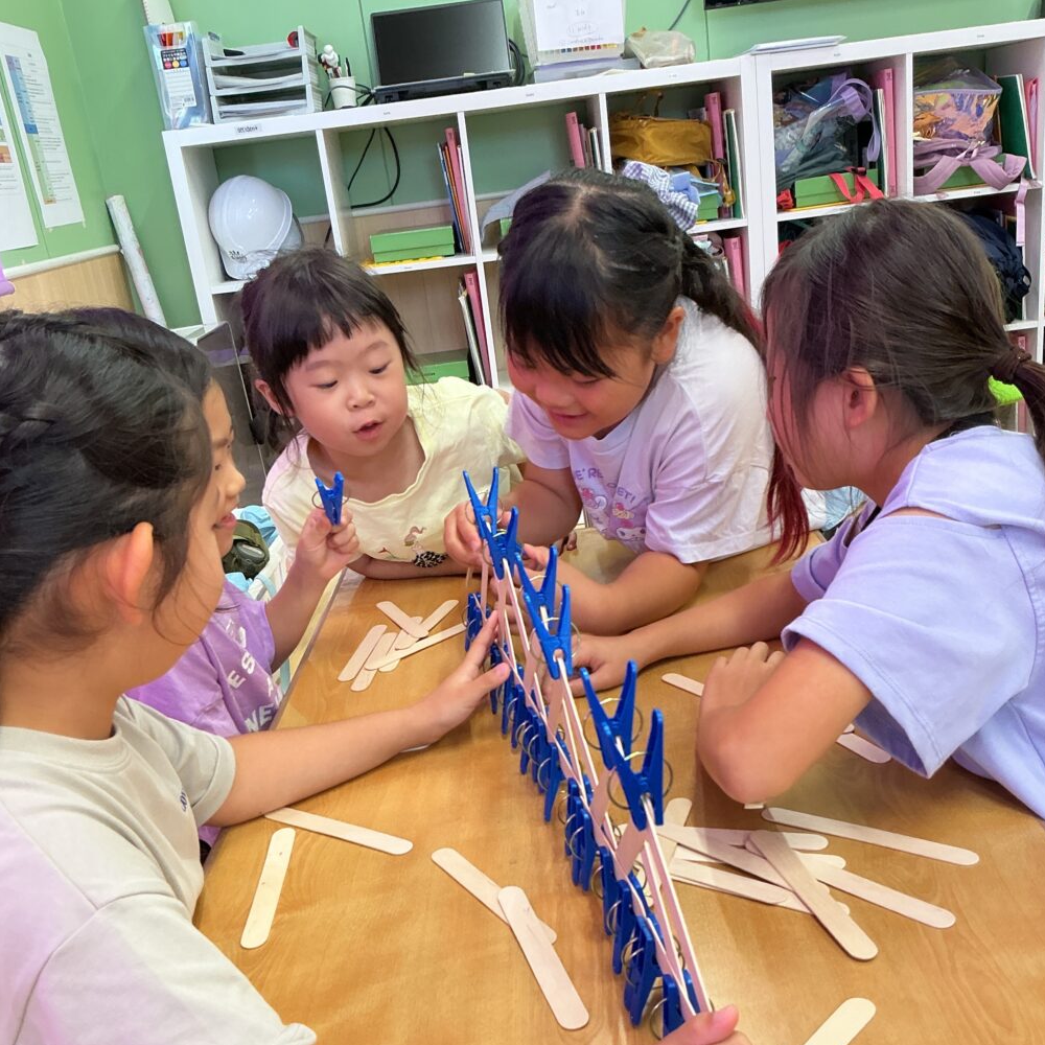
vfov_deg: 46.7
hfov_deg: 47.2
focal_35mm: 35
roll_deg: +7.7
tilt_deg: -22.3
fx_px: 1195
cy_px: 662
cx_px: 533
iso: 64
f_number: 1.8
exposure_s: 1/50
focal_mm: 3
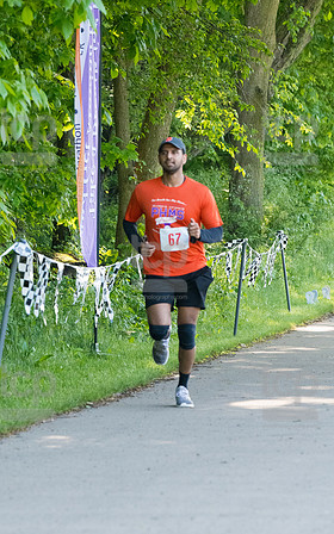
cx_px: 159
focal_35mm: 261
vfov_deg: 8.0
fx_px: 3801
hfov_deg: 5.0
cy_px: 267
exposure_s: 1/1250
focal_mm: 170
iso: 3200
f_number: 5.6
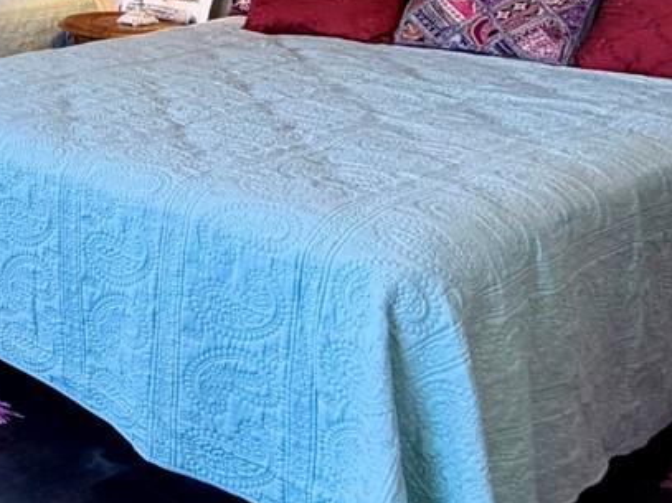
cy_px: -87
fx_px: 1067
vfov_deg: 24.3
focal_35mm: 55
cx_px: -343
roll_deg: +2.5
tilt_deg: -3.7
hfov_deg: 25.7
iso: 125
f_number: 2.2
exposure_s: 1/120
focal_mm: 2.22
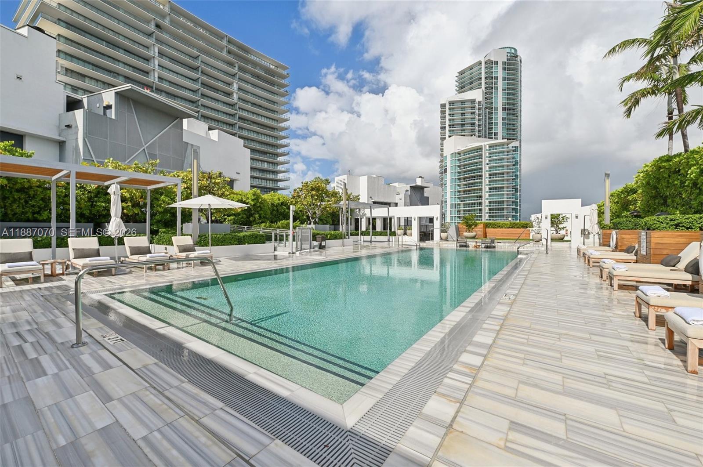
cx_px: 352
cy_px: 234
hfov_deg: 104.3
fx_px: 273
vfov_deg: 81.1
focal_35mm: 14
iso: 100
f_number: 8
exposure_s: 1/640
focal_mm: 14
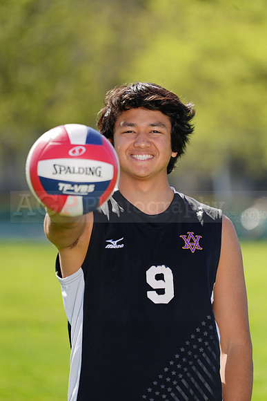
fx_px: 4280
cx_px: 134
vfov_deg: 5.4
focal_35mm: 385
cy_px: 200
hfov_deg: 3.6
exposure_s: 1/200
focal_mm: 385
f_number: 6.3
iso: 64
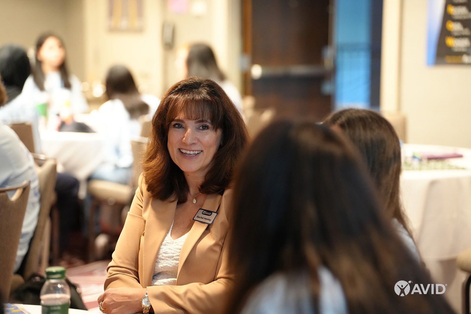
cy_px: 157
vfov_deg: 13.3
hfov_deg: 19.8
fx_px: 1348
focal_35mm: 103
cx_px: 236
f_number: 2.8
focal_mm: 103
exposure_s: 1/125
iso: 5000
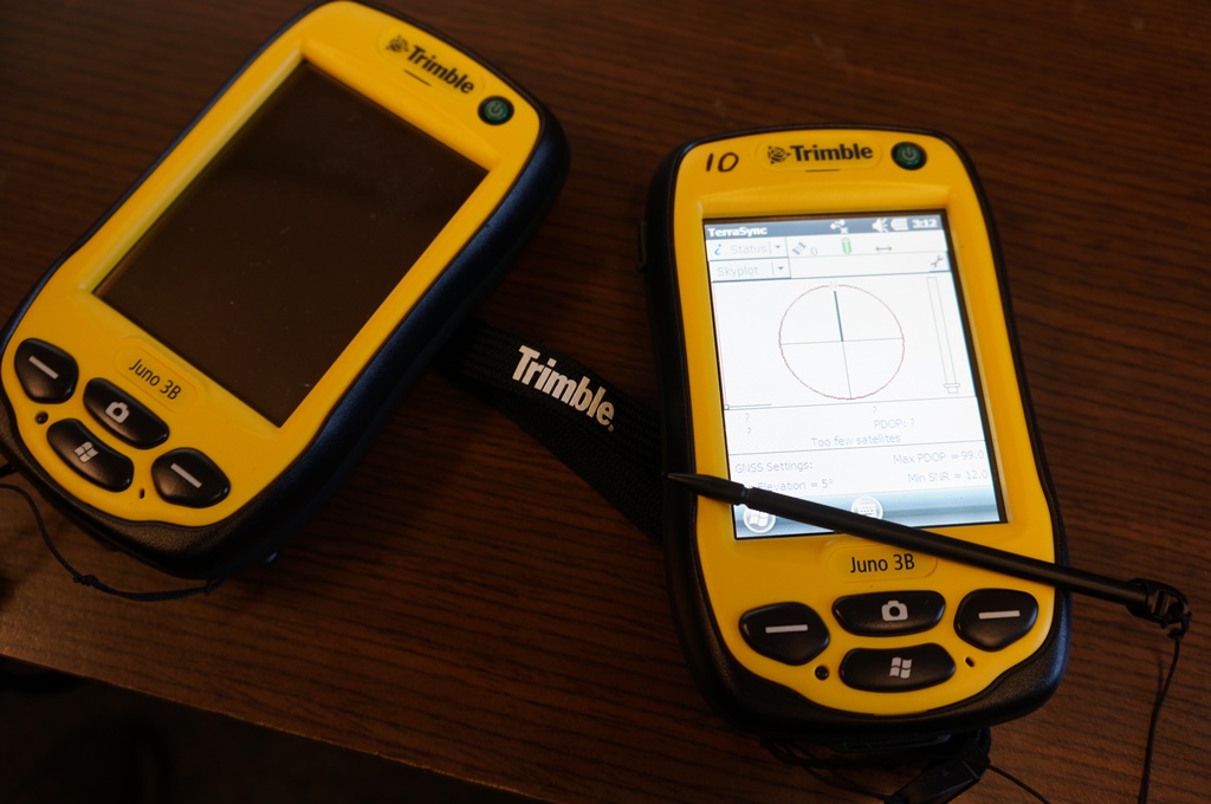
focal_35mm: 30
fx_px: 1008
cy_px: 402
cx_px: 606
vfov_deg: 43.5
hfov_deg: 62.0
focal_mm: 20
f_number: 3.5
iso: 200
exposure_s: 1/25
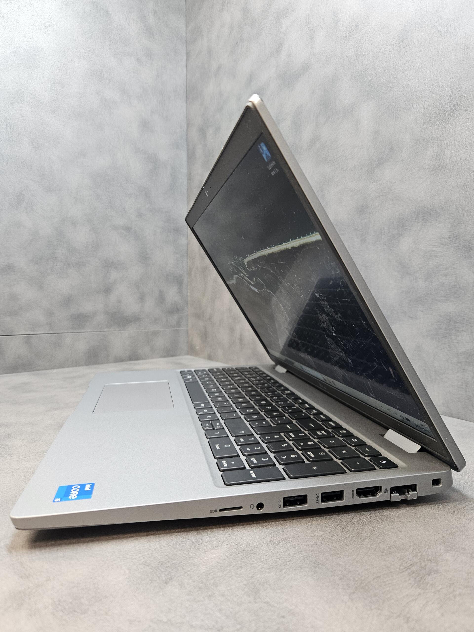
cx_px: 237
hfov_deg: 58.9
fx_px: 420
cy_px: 316
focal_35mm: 23
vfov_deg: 73.9
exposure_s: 1/100
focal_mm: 5.4
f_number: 1.8
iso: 250
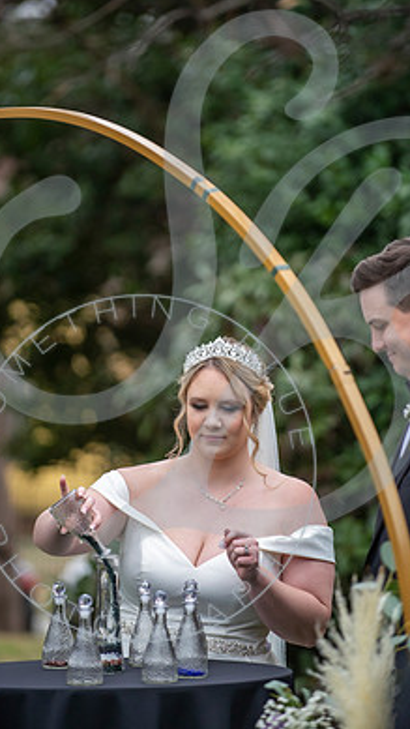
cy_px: 326
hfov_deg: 5.6
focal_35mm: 218
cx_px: 227
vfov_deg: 9.9
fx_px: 4211
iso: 640
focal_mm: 180
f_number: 2.8
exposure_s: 1/640
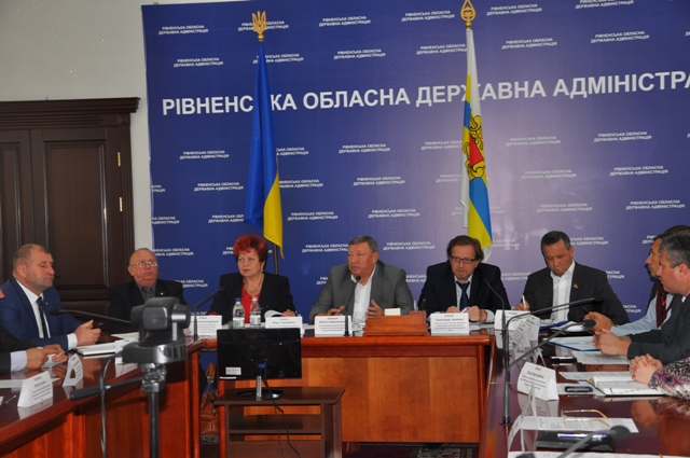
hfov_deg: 35.1
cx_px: 345
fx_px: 1091
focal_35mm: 57
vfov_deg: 23.7
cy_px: 229
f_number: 4.5
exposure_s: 1/60
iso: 200
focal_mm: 38
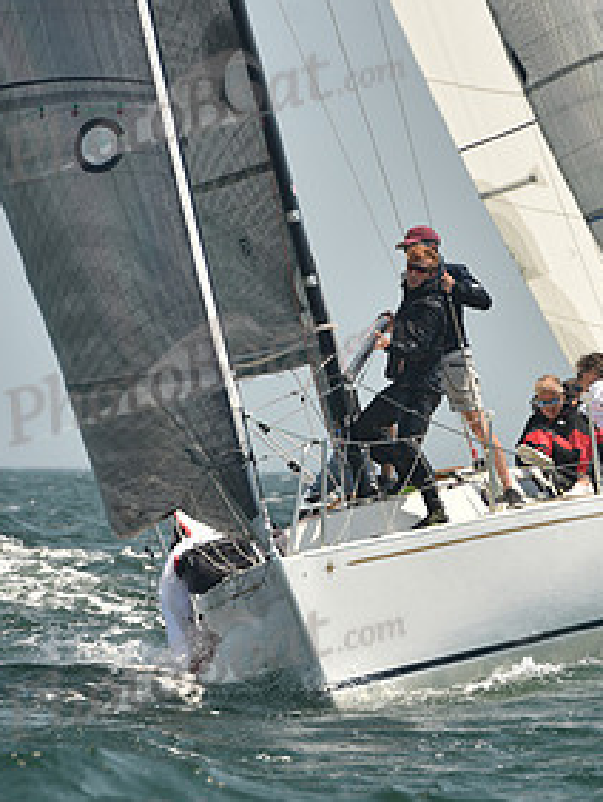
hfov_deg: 3.8
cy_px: 479
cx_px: 555
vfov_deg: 5.0
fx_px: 9161
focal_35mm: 395
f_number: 5.6
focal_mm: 200
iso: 250
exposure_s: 1/640
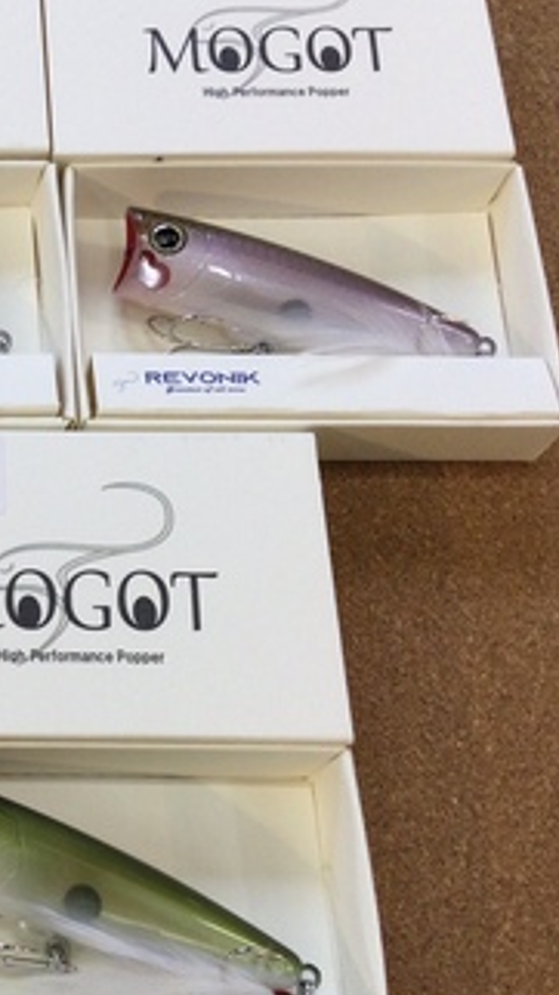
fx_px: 1661
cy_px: 498
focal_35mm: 63
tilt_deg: -67.0
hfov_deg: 17.7
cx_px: -195
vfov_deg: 33.3
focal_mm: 3.3
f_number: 2.4
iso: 40
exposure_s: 1/120
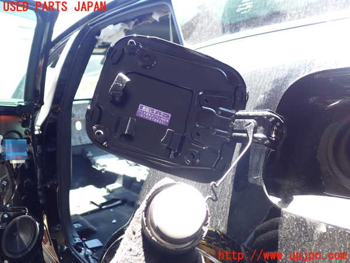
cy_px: 132
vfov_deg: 46.8
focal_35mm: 30
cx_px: 175
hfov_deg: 60.0
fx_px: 303
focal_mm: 5.4
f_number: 2.3
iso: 100
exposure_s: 1/60
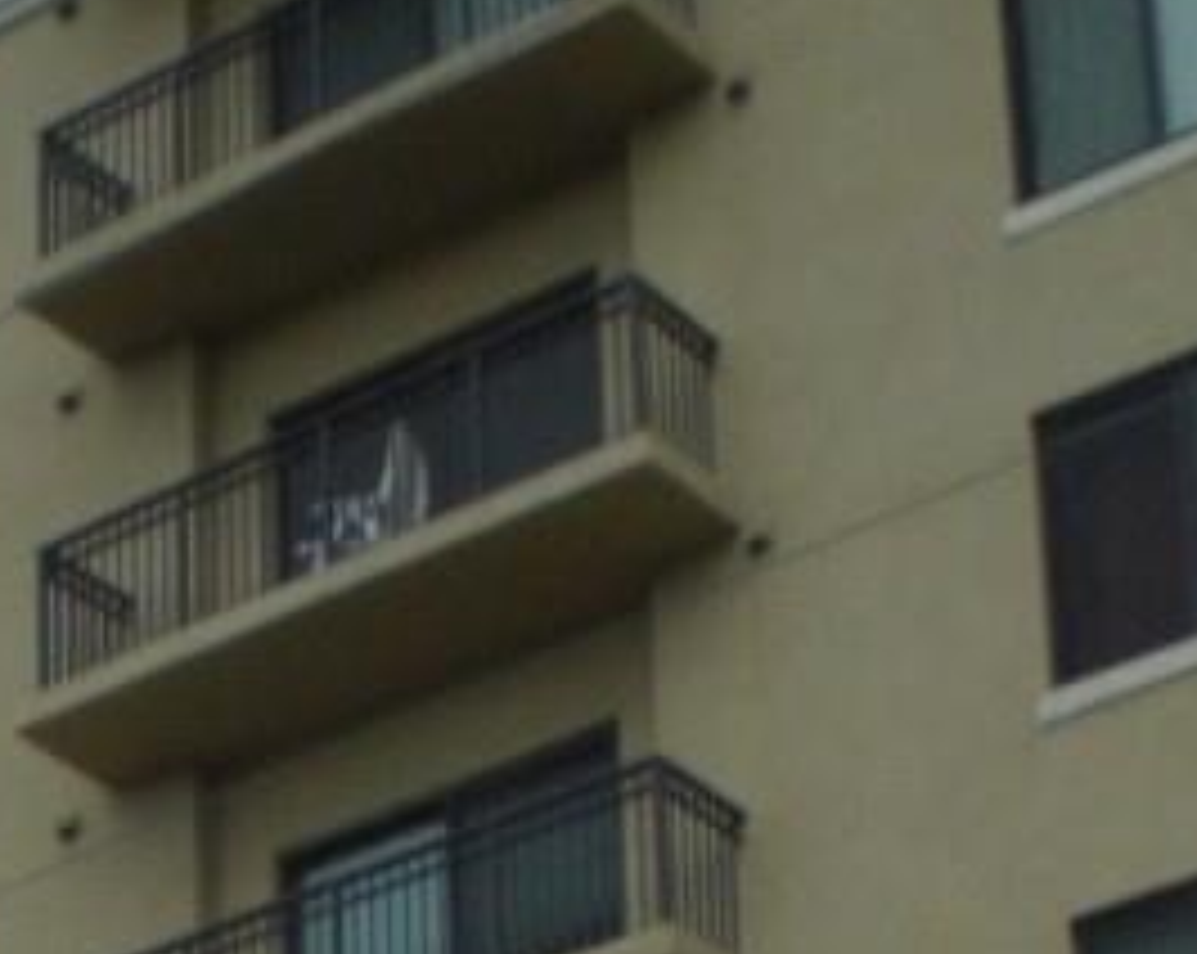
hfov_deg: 13.4
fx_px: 5059
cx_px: 86
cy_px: 1836
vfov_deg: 10.1
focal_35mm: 143
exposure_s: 1/125
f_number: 3.1
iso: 200
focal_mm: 6.3
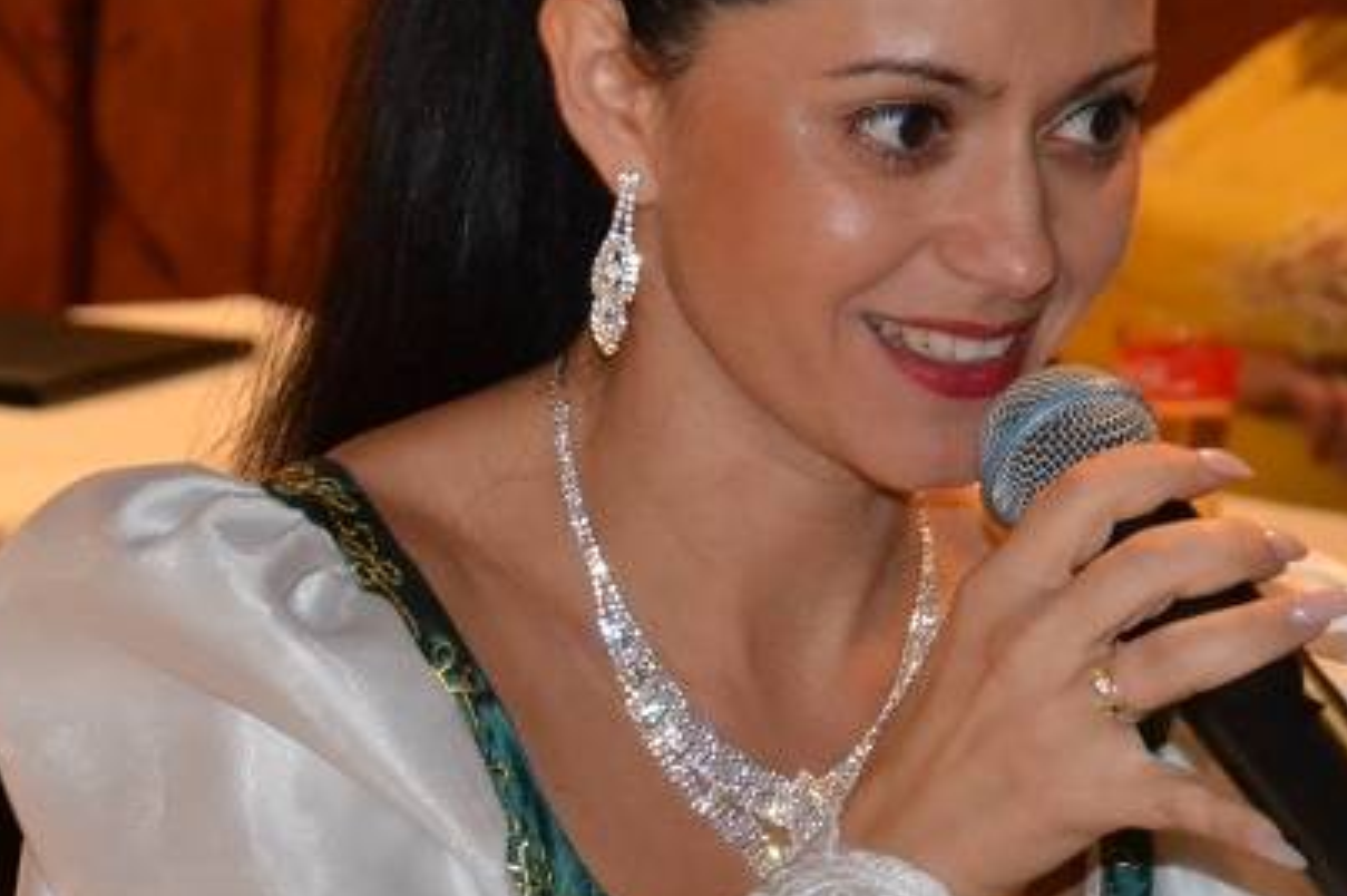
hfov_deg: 13.3
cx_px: 715
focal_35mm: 155
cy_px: 490
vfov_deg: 8.8
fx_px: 5795
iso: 3200
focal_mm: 52
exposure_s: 1/60
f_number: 5
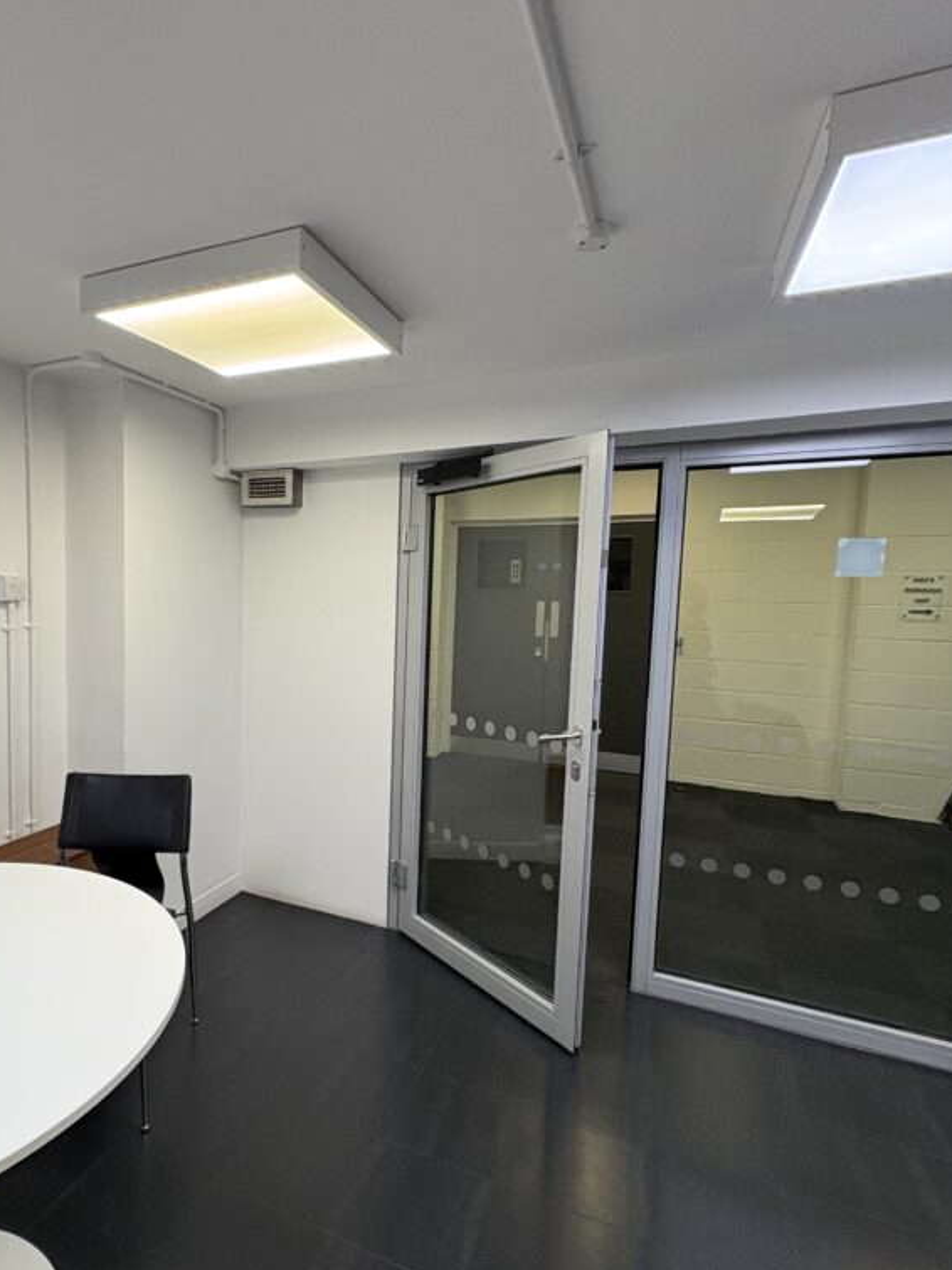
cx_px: 330
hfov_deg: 67.1
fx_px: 697
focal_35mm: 19
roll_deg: -0.4
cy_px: 658
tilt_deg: -4.1
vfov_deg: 84.6
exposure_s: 1/100
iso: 160
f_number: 2.2
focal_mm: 2.22
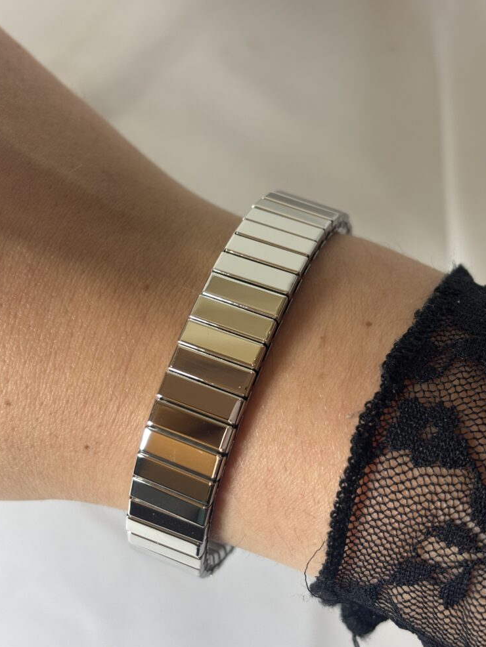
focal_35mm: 54
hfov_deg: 27.0
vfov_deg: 35.5
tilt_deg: -67.8
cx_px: 244
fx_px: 1010
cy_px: 320
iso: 32
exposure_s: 1/100
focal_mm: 5.96
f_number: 1.6
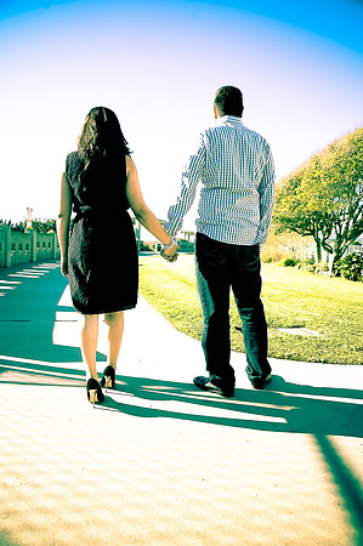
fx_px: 364
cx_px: 182
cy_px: 273
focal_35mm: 24
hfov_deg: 53.0
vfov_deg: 73.8
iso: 200
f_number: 5.6
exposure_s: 1/320
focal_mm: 24
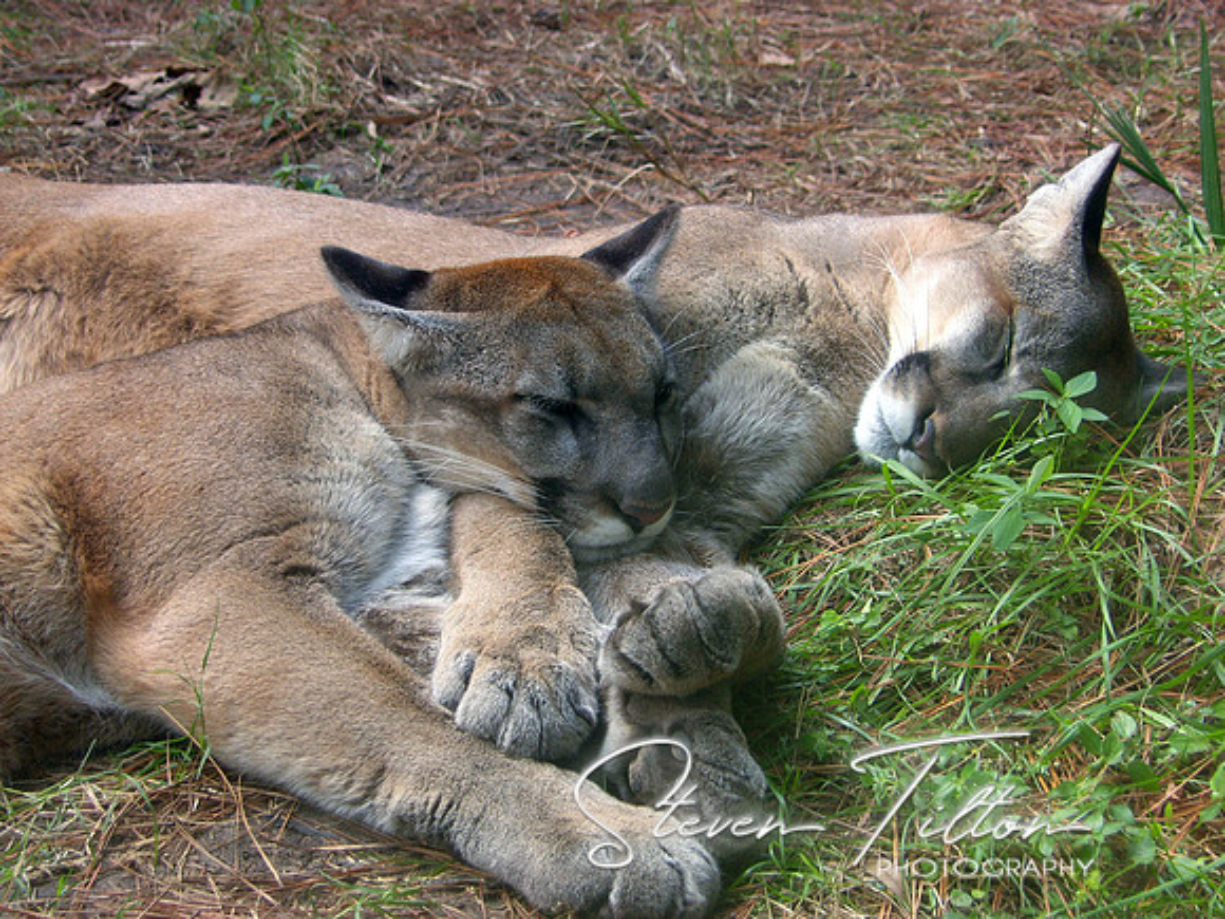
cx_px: 612
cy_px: 460
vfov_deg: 18.4
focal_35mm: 80
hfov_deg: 24.4
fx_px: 2831
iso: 64
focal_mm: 20.7
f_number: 3.2
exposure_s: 1/80
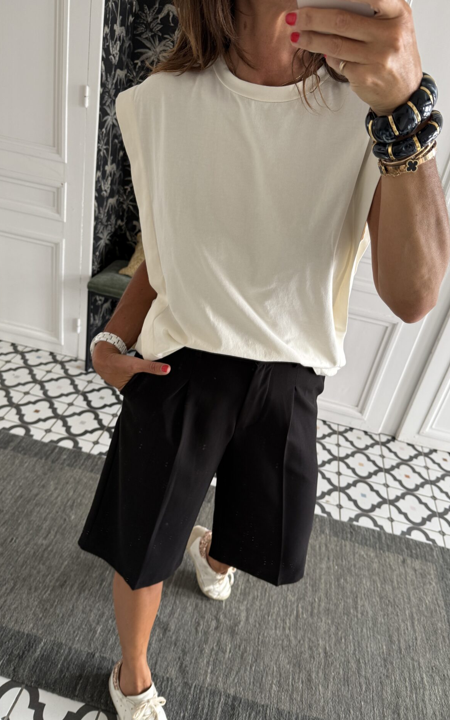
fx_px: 510
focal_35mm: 26
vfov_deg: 70.4
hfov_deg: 47.6
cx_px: 235
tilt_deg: -51.4
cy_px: 361
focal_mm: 6.76
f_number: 1.78
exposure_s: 1/121
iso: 200
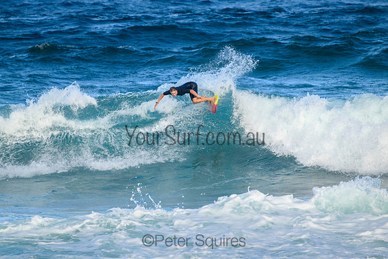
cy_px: 130
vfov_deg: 1.7
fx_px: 8624
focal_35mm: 800
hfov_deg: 2.6
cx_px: 194
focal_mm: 800
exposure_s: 1/1600
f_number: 11
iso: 2000
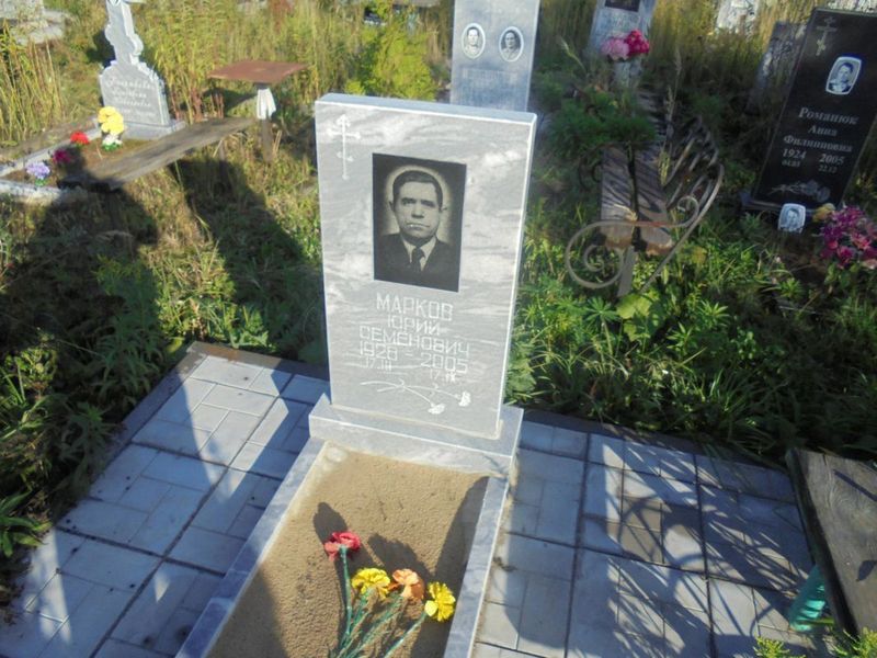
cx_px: 438
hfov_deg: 67.3
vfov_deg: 53.1
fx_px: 659
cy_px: 329
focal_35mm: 26
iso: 100
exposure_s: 1/500
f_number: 3.5
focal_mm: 4.6
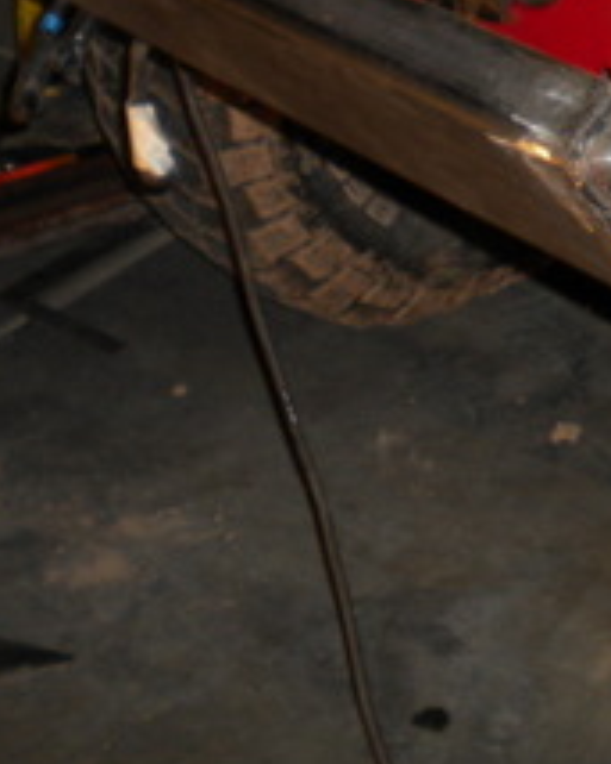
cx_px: 586
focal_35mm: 102
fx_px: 2307
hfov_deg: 14.9
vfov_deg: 18.1
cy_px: -75
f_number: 3.1
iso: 100
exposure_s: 1/30
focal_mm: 6.3
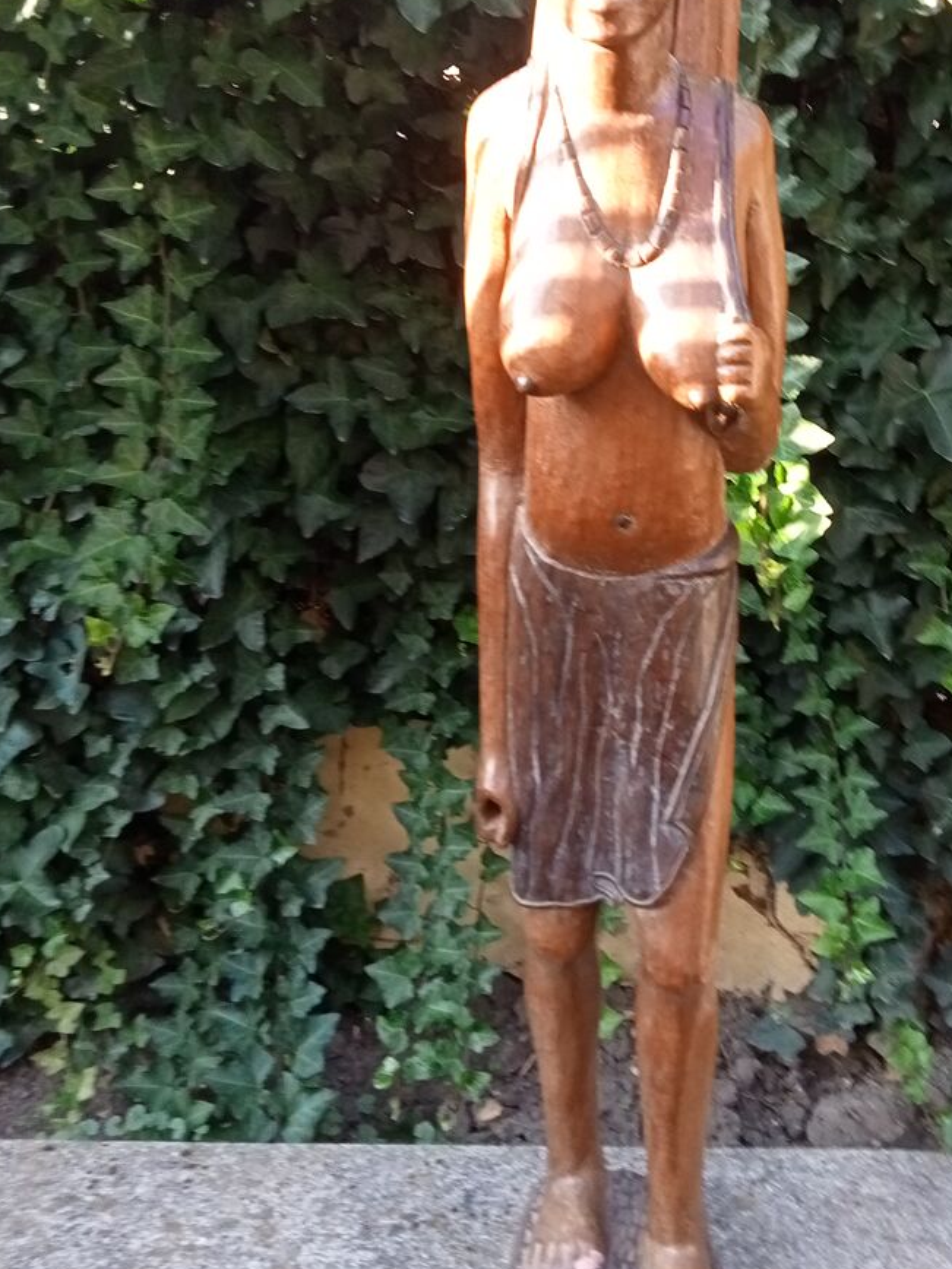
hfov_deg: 32.9
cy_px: 463
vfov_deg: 43.4
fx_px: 1577
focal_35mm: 43
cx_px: 718
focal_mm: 3.46
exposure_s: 1/50
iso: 140
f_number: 2.2
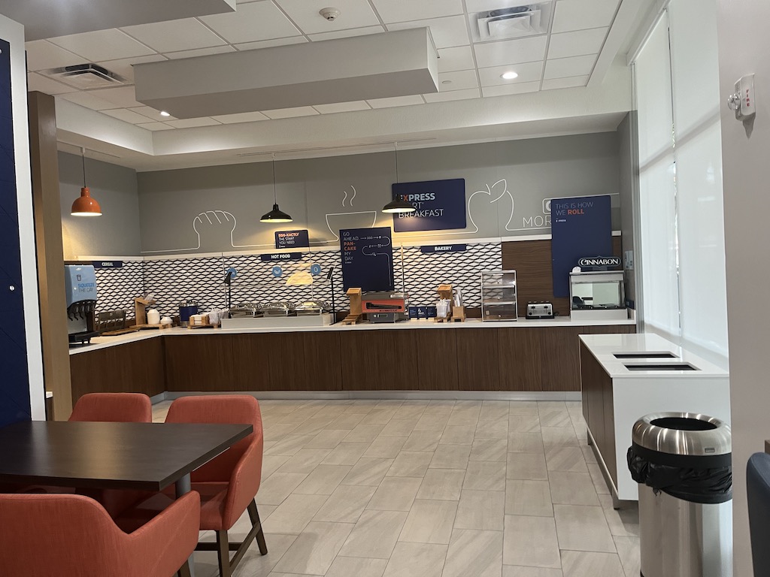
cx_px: 385
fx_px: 578
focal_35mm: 26
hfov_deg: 67.3
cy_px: 288
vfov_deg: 53.1
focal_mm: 5.1
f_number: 1.6
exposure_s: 1/60
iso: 160
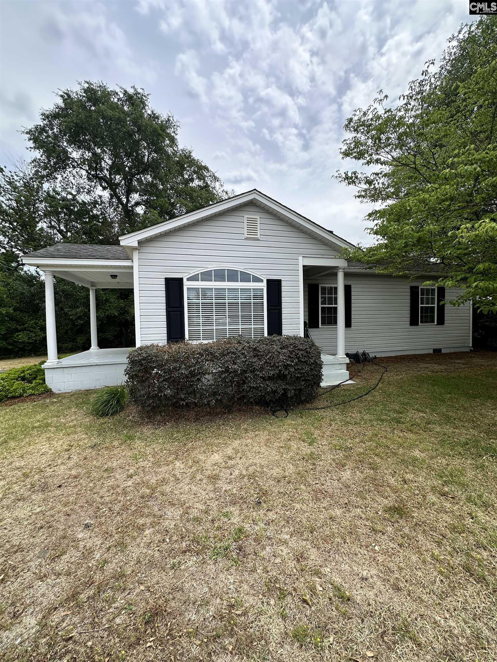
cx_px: 248
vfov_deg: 102.1
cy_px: 331
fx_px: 268
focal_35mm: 14
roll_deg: +0.3
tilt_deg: -2.7
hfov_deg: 85.7
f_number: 2.2
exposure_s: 1/1289
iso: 50
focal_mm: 2.22
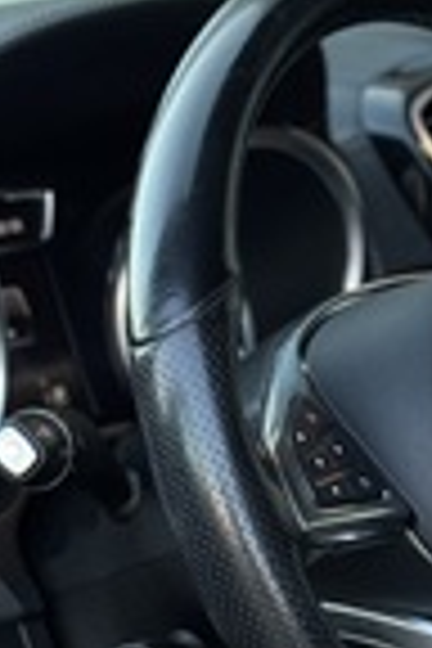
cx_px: 281
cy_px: 742
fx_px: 2970
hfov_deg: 8.3
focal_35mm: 165
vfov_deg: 12.2
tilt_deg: -17.9
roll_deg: +2.2
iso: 80
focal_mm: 6.76
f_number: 1.78
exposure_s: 1/121
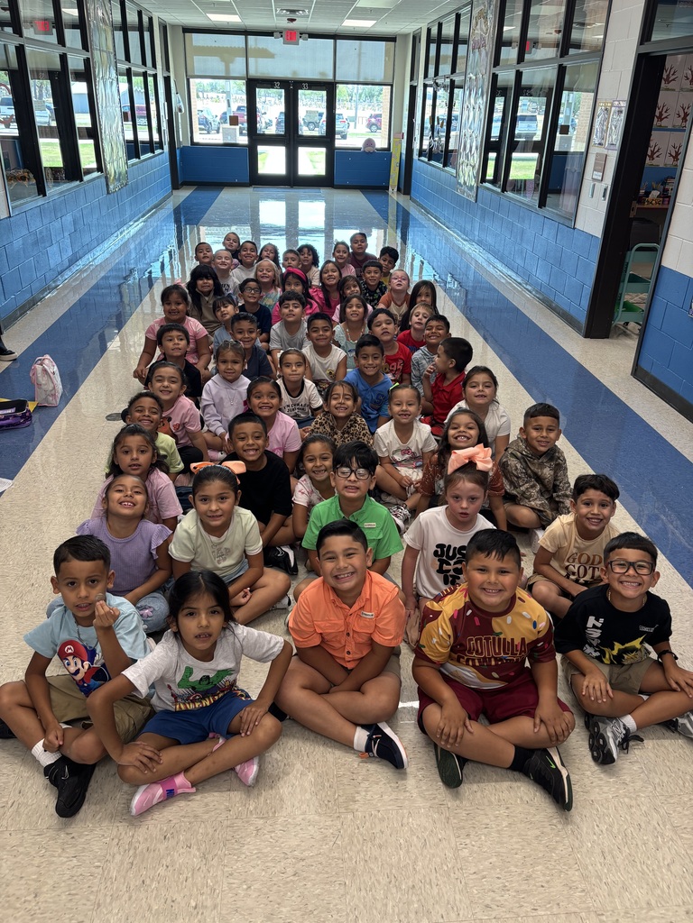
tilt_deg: -26.4
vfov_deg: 67.3
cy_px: 462
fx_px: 694
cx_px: 346
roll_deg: -2.7
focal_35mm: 26
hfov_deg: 53.1
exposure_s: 1/60
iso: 100
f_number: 1.6
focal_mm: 5.96
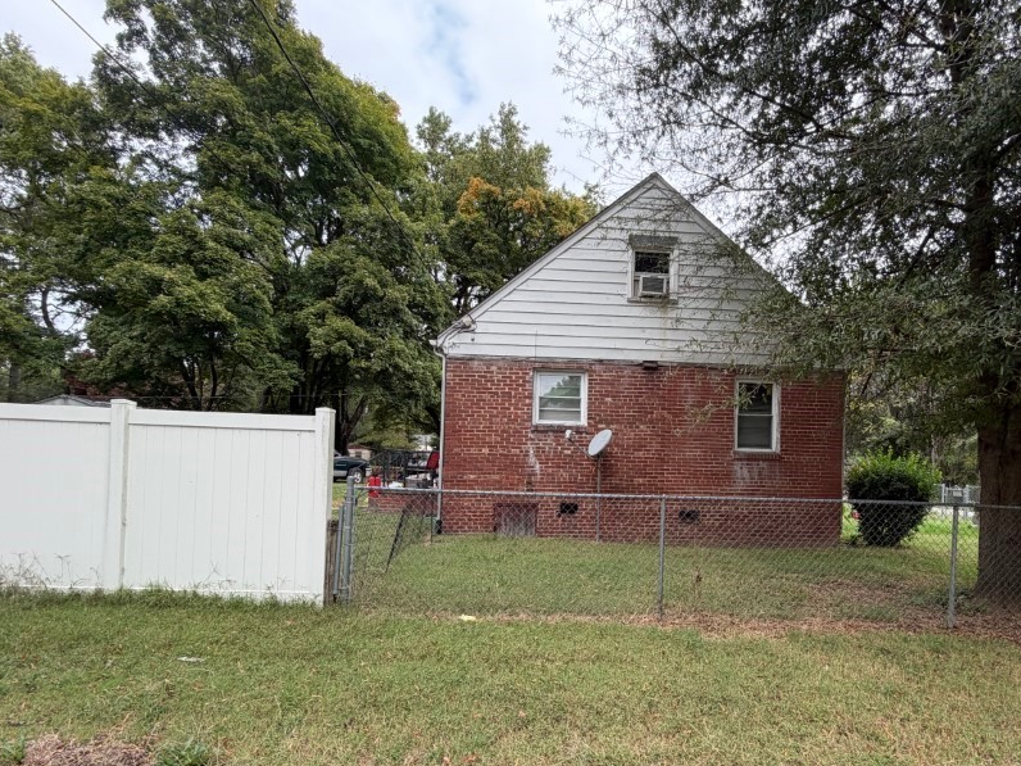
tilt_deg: +0.5
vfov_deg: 70.6
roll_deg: +0.0
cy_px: 471
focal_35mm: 18
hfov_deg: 87.0
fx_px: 531
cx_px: 596
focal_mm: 2.22
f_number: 2.2
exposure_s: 1/163
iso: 40
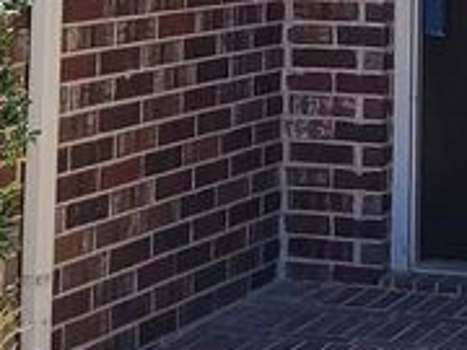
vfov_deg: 9.5
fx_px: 1997
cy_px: -319
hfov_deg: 13.2
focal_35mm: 148
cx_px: 428
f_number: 1.8
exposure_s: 1/547
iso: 40
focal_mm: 5.4
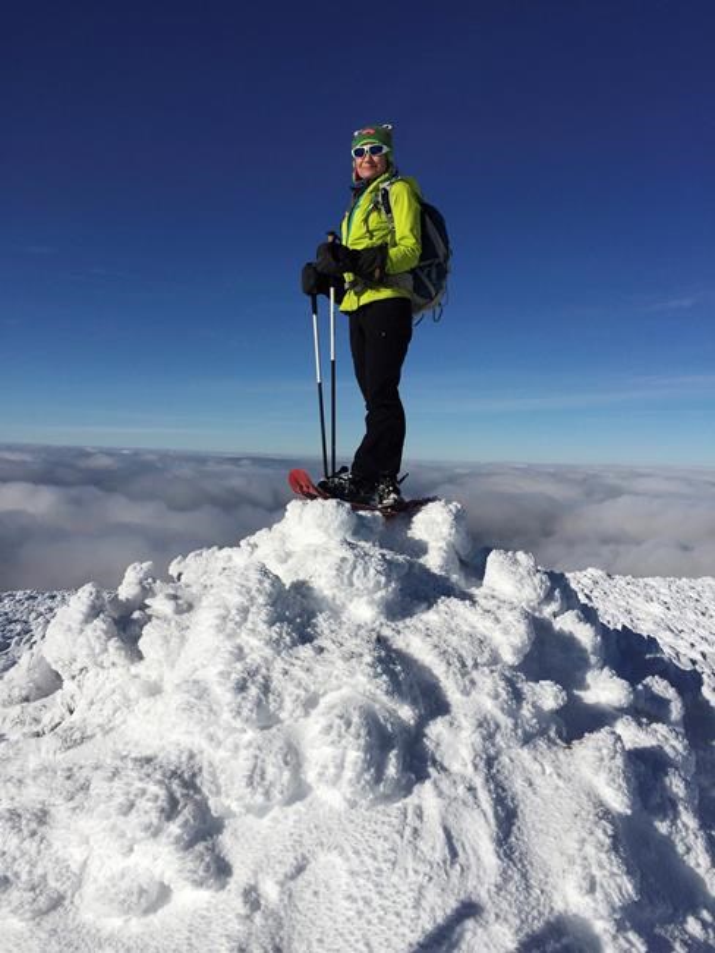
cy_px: 476
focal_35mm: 29
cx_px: 358
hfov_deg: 48.3
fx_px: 798
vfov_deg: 61.6
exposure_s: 1/9901
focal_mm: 4.15
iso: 32
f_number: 2.2
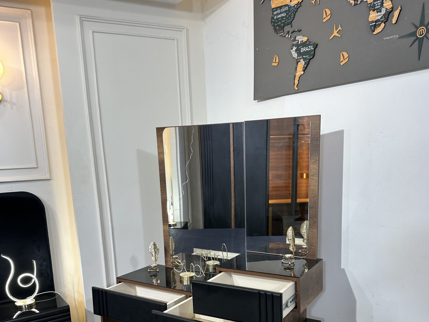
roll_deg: +1.4
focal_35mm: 33
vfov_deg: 41.9
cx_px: 220
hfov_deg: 55.4
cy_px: 232
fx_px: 409
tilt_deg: -11.6
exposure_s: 1/105
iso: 50
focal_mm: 6.86
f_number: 1.78
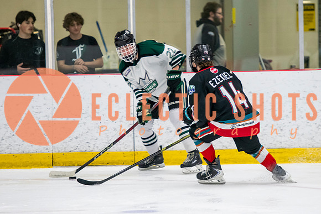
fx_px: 2447
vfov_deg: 5.0
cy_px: 107
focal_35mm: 274
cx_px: 180
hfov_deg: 7.5
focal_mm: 170
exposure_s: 1/640
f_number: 3.2
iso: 2000
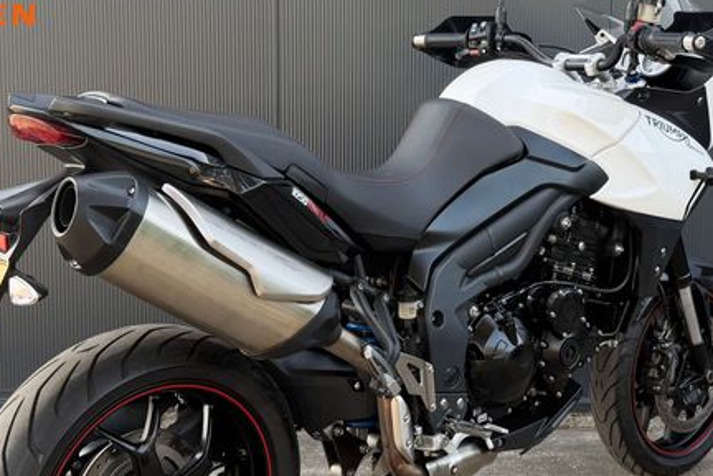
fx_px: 733
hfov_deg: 51.9
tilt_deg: -6.4
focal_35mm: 37
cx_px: 373
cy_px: 296
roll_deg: -0.9
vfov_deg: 35.8
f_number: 1.78
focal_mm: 6.76
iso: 80
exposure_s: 1/240
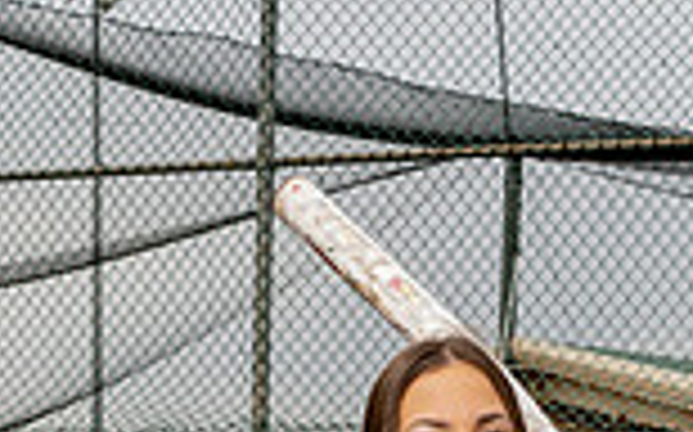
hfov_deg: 20.0
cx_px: 405
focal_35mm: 104
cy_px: 976
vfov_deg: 10.9
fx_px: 1963
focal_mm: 35
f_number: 8
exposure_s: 1/250
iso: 125
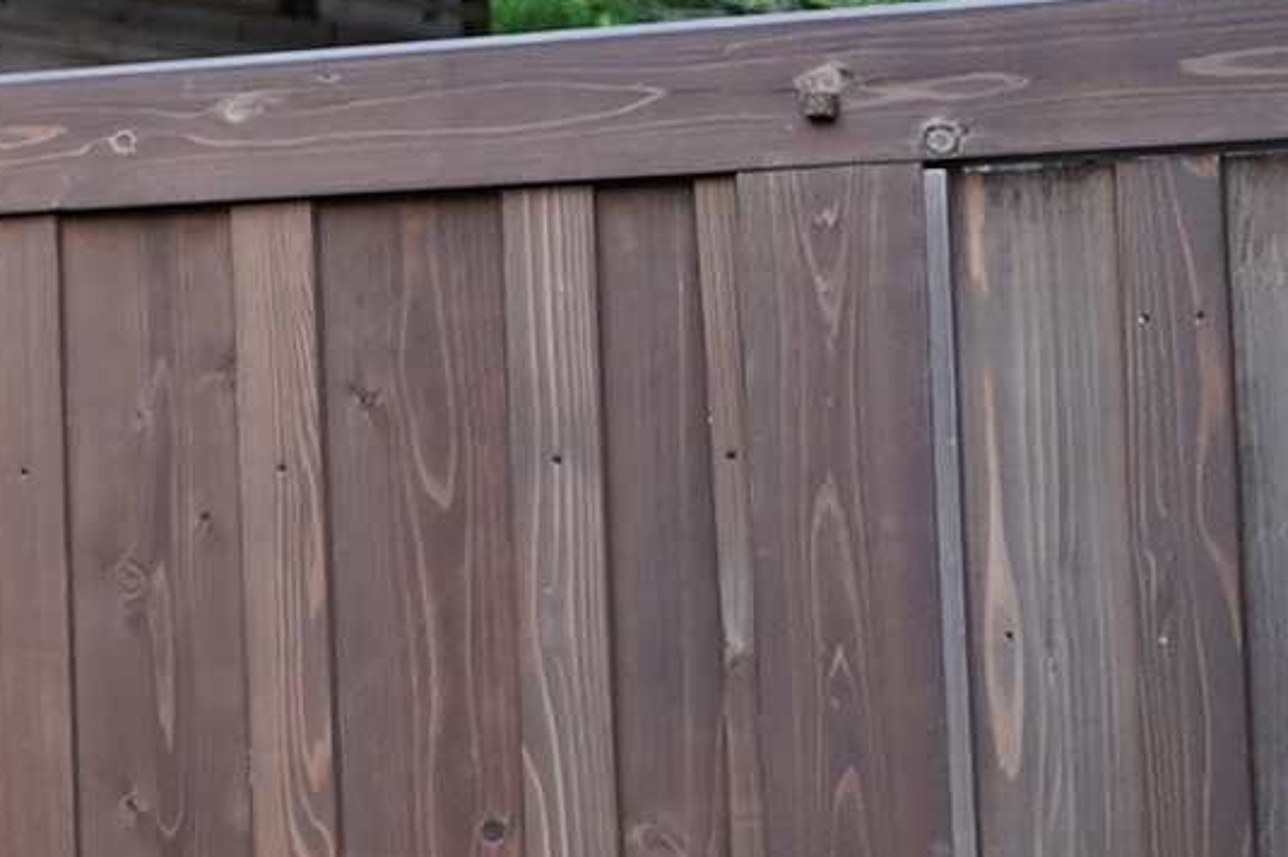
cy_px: 349
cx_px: -2135
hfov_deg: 11.5
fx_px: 4827
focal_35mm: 135
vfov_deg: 10.1
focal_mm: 24
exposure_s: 1/30
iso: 640
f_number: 2.8
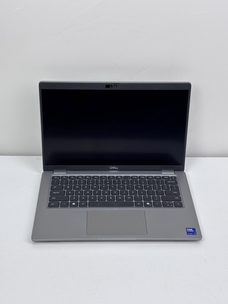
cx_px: 114
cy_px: 152
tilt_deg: -33.8
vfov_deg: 36.8
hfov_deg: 28.0
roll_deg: -1.8
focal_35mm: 52
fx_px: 457
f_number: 1.6
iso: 32
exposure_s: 1/135
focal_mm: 5.96
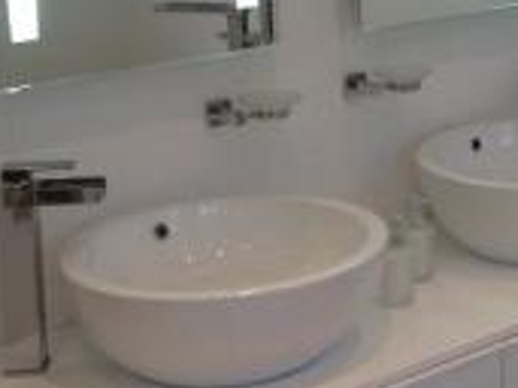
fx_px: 1570
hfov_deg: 17.9
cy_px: 21
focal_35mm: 105
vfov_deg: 13.9
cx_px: 615
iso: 64
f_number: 2.4
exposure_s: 1/62
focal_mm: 4.28
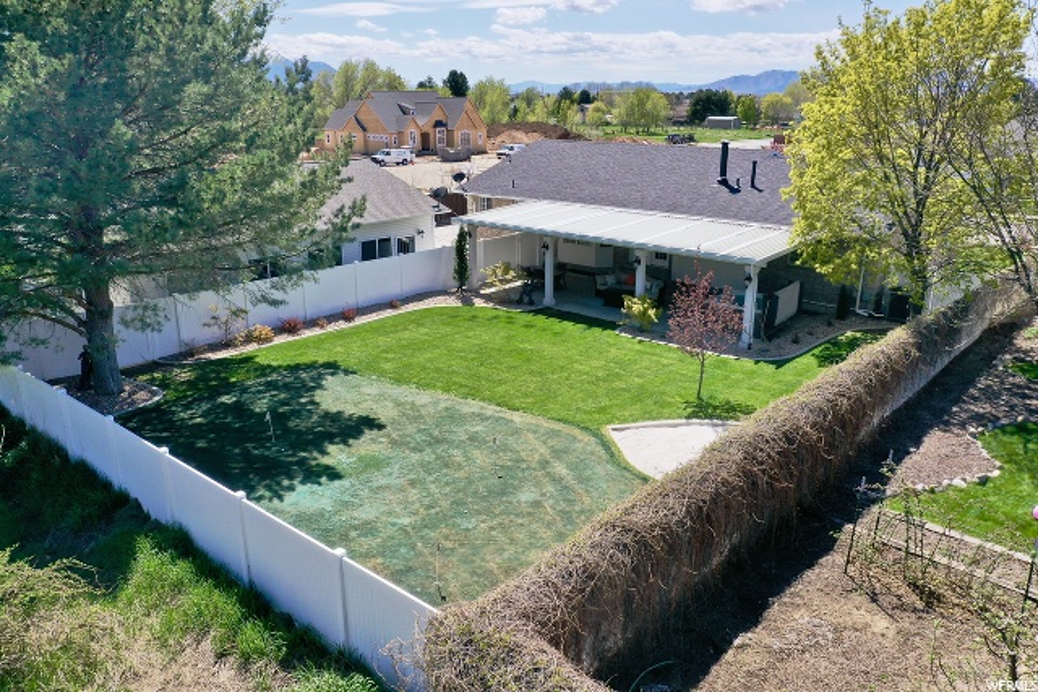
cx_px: 519
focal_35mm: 28
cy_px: 346
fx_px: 807
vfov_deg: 46.4
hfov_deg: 65.5
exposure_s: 1/500
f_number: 6.3
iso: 100
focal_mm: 10.26
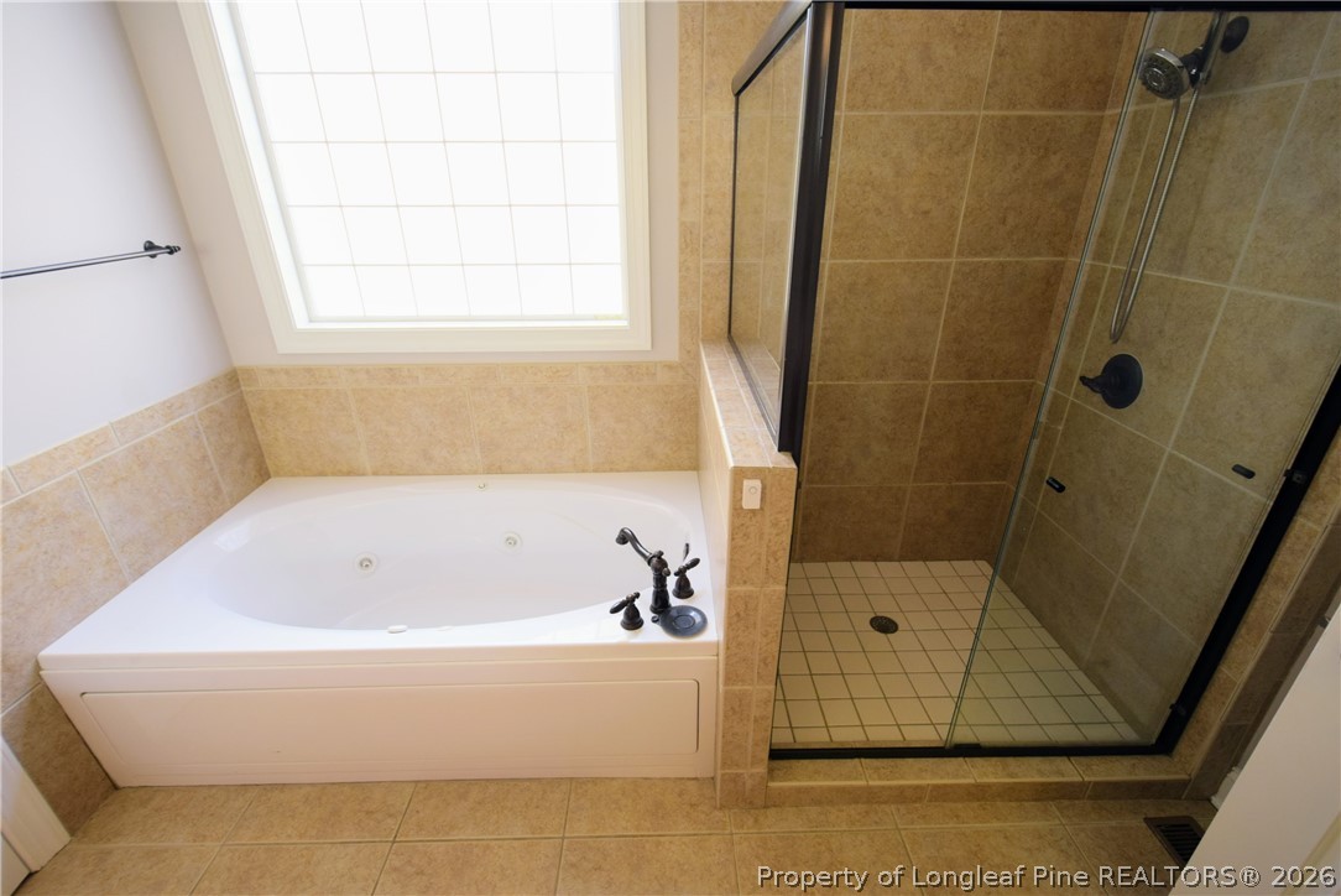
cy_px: 448
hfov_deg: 100.4
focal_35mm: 15
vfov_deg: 77.4
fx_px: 559
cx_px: 670
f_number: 5
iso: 400
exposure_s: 1/100
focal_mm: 10
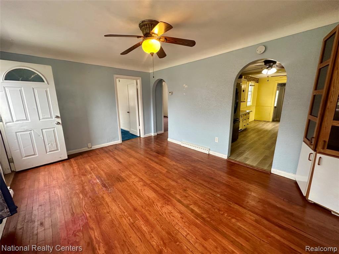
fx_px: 137
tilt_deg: -10.7
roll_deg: -0.1
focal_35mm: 14
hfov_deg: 102.1
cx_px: 170
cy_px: 127
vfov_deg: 85.7
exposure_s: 1/120
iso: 200
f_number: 2.2
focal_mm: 2.22
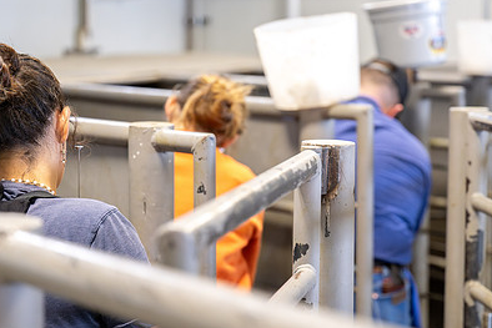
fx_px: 1408
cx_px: 293
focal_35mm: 103
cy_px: 185
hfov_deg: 19.8
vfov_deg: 13.3
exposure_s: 1/250
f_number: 2.8
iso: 4000
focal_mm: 70
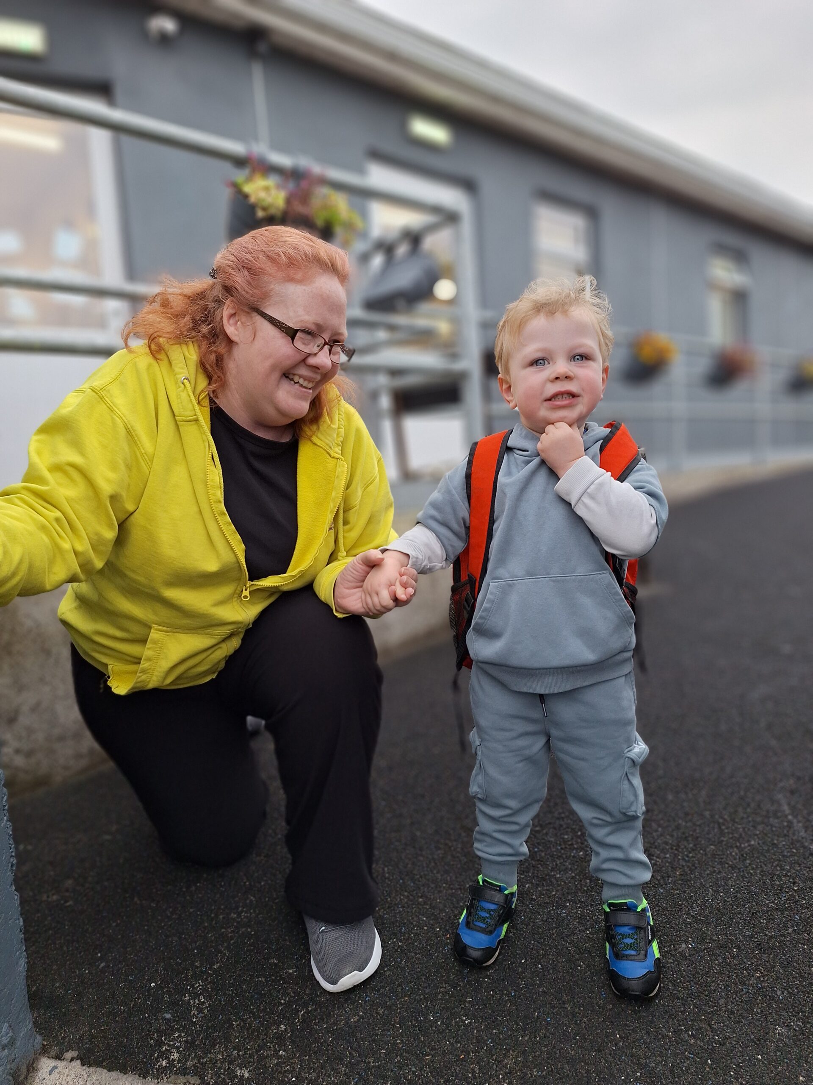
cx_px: 406
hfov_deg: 58.9
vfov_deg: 73.9
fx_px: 720
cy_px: 542
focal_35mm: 23
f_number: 1.8
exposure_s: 1/155
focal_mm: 5.54
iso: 40
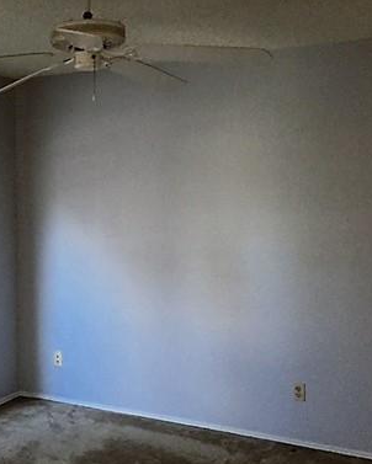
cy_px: 254
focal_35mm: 48
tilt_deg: -5.3
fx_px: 660
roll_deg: +0.1
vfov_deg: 38.7
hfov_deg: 30.2
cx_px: 43
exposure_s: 1/30
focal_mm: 4.15
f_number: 2.2
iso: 200
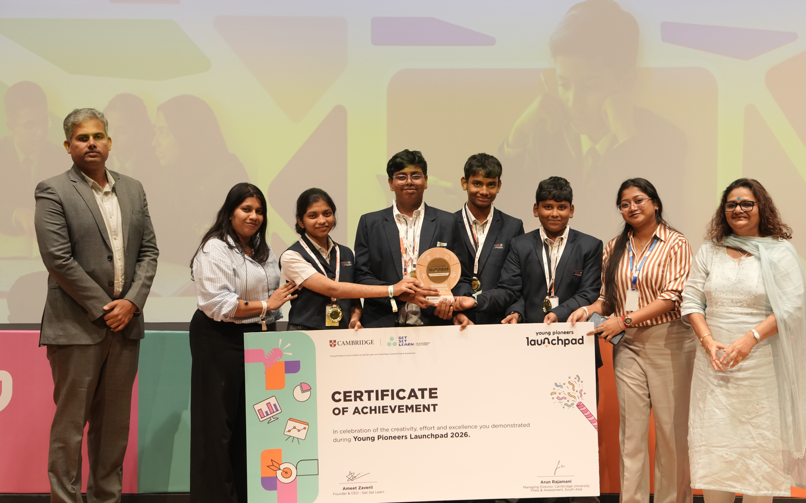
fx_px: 1889
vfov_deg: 15.2
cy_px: 254
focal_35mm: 86
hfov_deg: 24.1
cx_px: 478
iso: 2000
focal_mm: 70
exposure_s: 1/250
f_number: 4
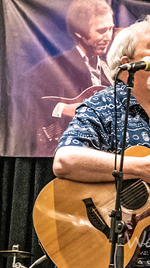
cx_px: 210
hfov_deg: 6.4
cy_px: 144
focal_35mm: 188
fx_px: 1332
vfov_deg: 11.5
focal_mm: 61
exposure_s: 1/200
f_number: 5.6
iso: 16000
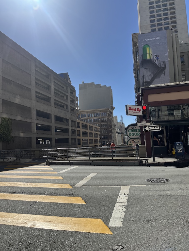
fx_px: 189
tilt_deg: +5.1
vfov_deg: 67.3
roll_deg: +1.5
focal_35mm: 26
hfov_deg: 53.1
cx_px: 94
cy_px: 126
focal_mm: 5.1
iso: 50
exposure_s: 1/5848
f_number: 1.6
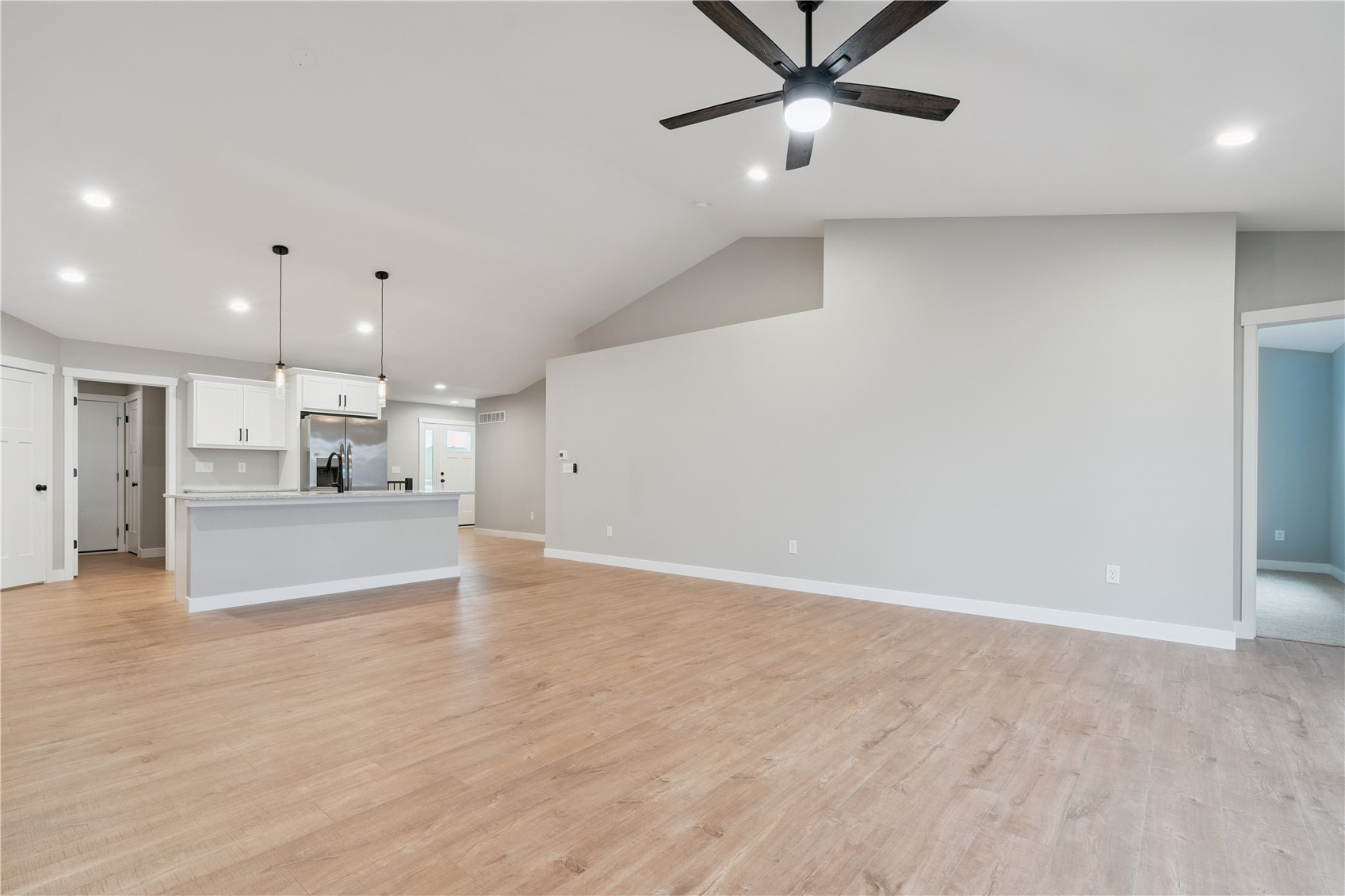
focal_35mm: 16
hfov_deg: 96.7
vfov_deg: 73.7
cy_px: 448
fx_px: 598
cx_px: 672
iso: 400
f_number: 8
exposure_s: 1/20
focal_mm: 16
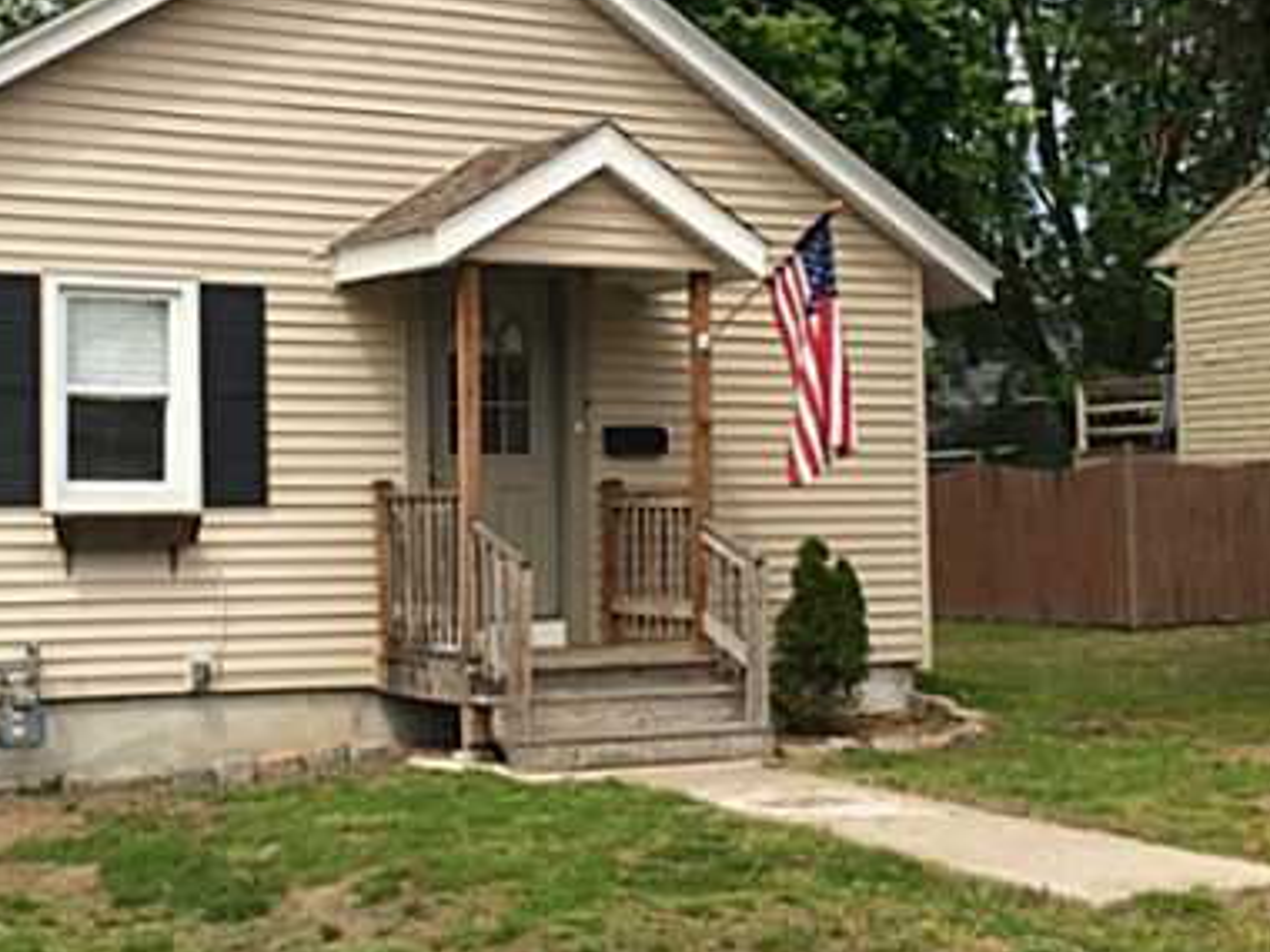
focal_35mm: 61
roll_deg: +0.5
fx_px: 2238
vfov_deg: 24.0
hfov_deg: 31.6
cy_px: 414
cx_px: 548
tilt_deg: +1.0
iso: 32
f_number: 2.2
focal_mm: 4.15
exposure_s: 1/2283
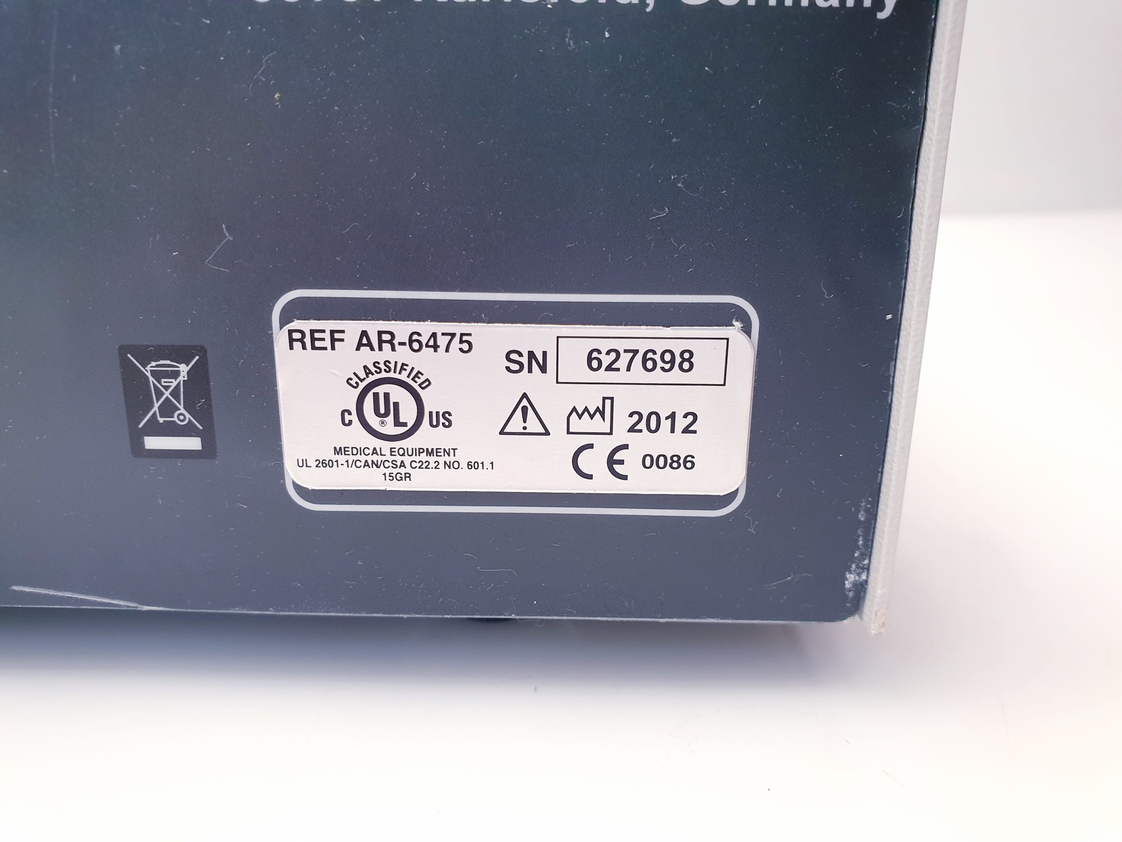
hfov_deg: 67.3
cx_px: 561
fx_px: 843
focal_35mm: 26
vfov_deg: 53.1
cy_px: 421
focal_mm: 4.3
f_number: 2.4
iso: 200
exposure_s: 1/50
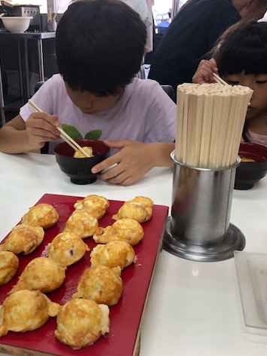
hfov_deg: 37.6
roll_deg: -0.6
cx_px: 108
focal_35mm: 38
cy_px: 180
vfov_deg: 49.0
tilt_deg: -24.4
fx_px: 391
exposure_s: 1/120
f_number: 1.8
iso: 50
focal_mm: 3.99
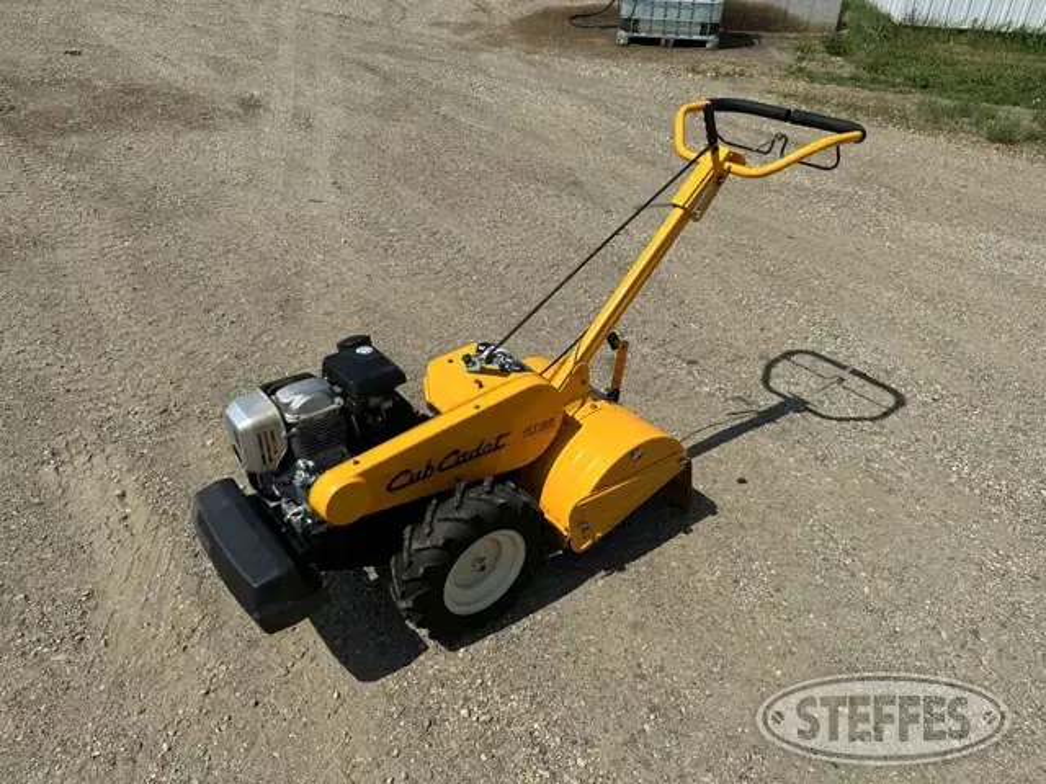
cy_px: 392
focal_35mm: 24
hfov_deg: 71.6
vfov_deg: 56.8
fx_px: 725
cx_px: 523
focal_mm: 6.86
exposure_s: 1/8197
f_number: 1.78
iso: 80
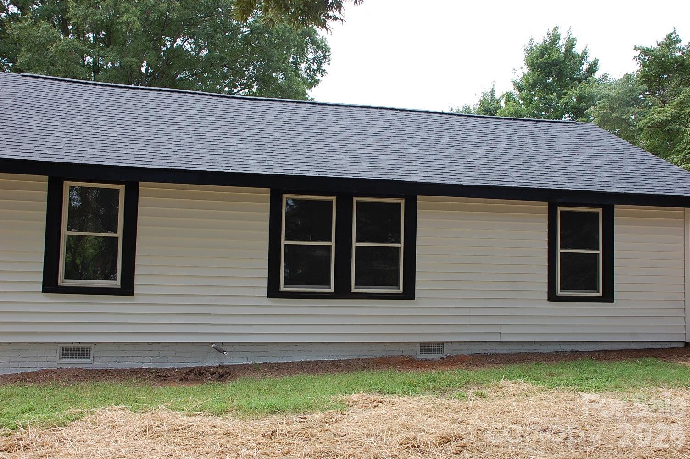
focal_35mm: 36
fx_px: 689
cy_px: 230
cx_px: 345
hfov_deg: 53.2
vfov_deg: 36.8
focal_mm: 24
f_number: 6.3
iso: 200
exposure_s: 1/160
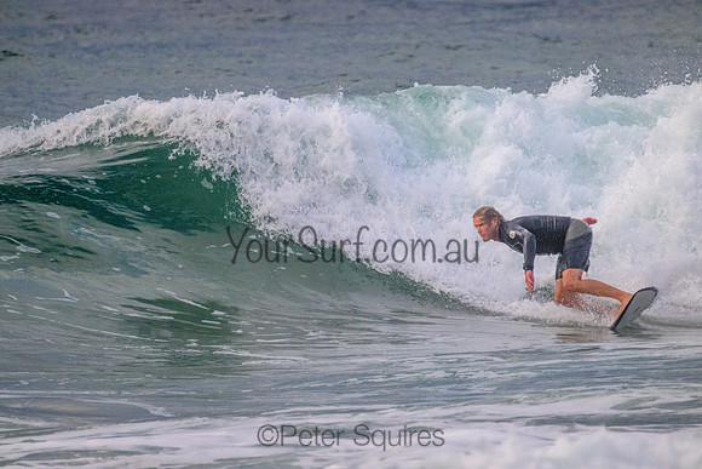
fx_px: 15603
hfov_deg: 2.6
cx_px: 351
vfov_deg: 1.7
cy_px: 234
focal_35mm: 800
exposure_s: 1/2000
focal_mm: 800
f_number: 11
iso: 4500
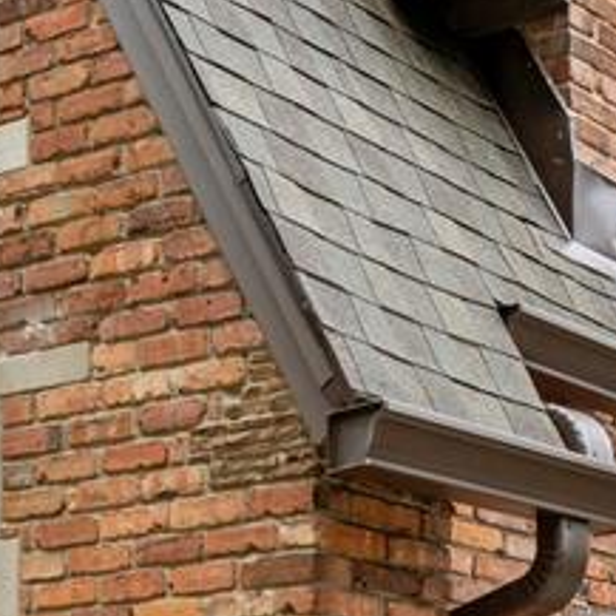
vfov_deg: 16.6
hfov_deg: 16.4
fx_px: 1933
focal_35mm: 96
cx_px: 934
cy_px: 903
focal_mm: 24
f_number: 8
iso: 250
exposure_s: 1/80
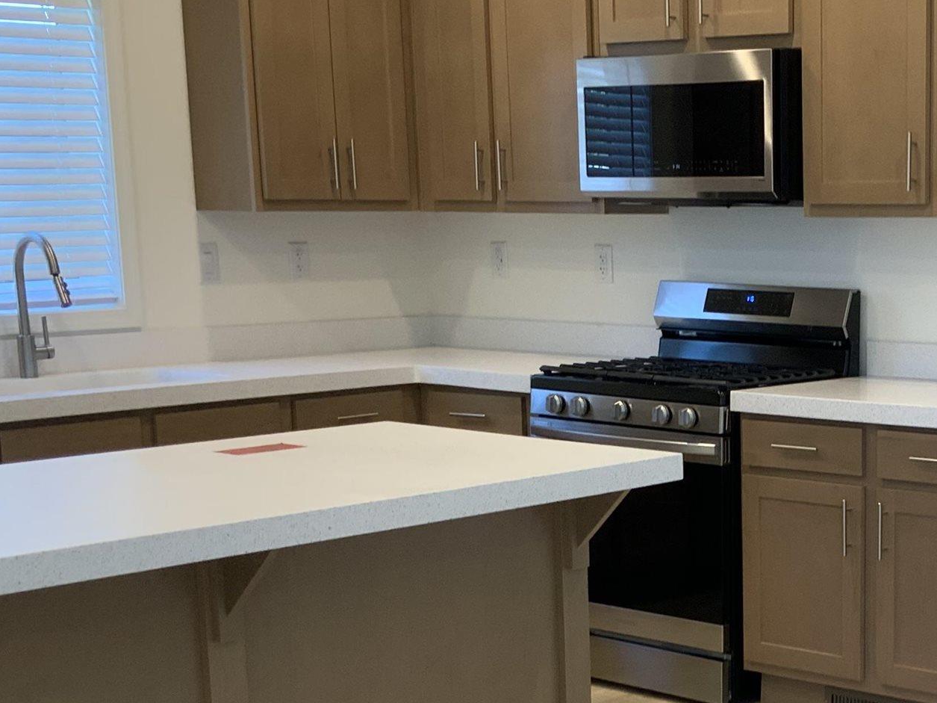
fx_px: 1922
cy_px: 619
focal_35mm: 71
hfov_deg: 26.5
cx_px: 846
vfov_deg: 20.3
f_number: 1.8
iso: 40
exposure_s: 1/60
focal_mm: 3
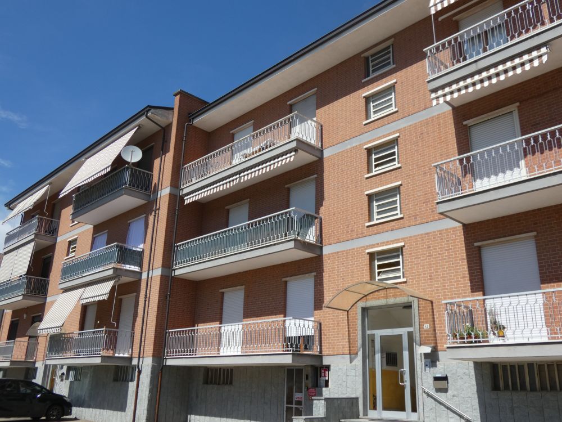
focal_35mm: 32
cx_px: 281
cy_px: 211
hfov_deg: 56.8
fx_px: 520
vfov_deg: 44.2
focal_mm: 5.8
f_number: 4
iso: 80
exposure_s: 1/800
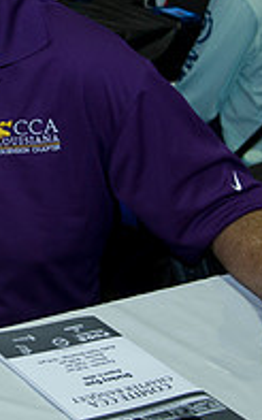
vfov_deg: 20.3
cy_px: 139
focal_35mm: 102
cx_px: -132
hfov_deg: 12.2
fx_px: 1166
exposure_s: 1/60
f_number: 5
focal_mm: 34
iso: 1250
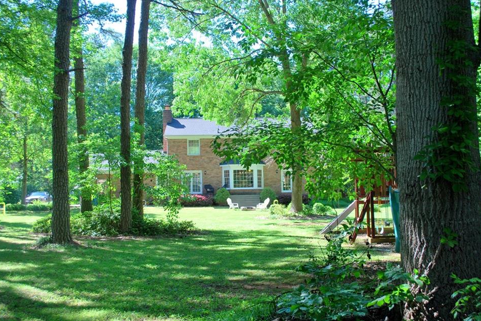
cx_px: 244
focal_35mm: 42
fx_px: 561
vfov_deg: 31.9
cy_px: 157
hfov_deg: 46.4
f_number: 5.6
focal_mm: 26
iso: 100
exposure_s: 1/60
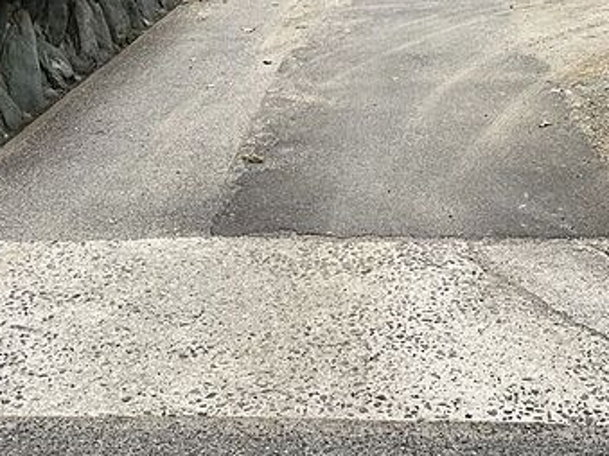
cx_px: 343
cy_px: 300
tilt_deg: -29.8
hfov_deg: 41.2
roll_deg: +2.4
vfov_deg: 31.3
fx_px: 809
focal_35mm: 46
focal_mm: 4.25
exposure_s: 1/2577
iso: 32
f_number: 1.8
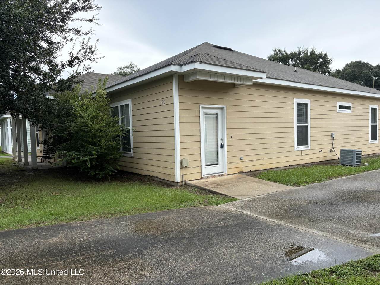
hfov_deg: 67.3
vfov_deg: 53.1
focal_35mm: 26
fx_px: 285
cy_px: 142
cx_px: 190
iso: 64
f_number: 1.6
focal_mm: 5.96
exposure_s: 1/1263
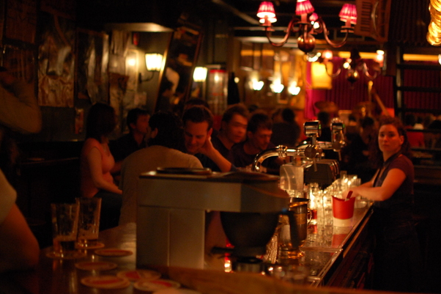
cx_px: 237
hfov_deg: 34.7
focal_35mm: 58
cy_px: 145
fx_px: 705
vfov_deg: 23.5
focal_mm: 35
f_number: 1.8
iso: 900
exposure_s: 1/8
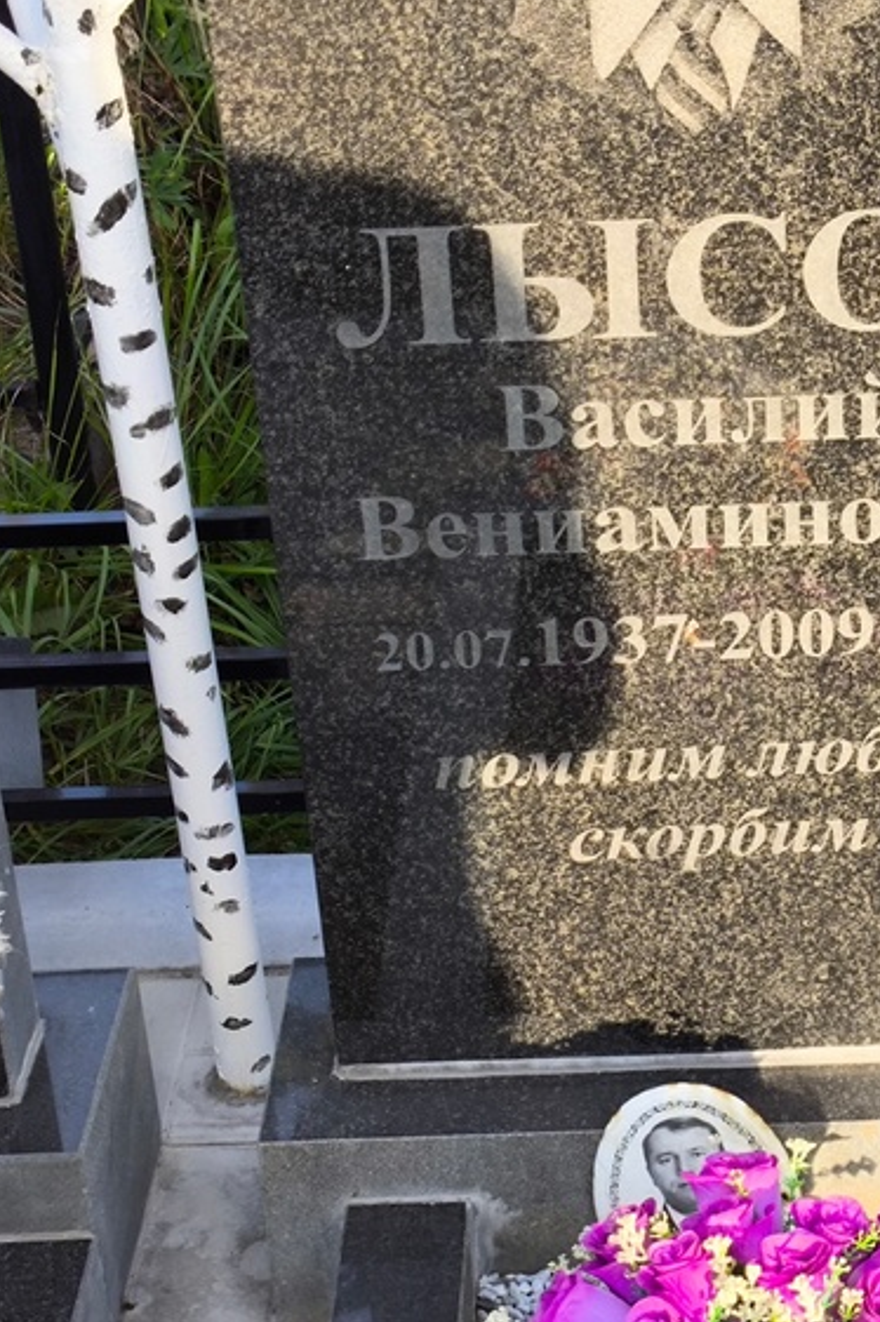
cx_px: 667
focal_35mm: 74
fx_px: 2716
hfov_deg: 18.3
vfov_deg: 27.4
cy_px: 621
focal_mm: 4.71
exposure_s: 1/411
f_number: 1.7
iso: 50
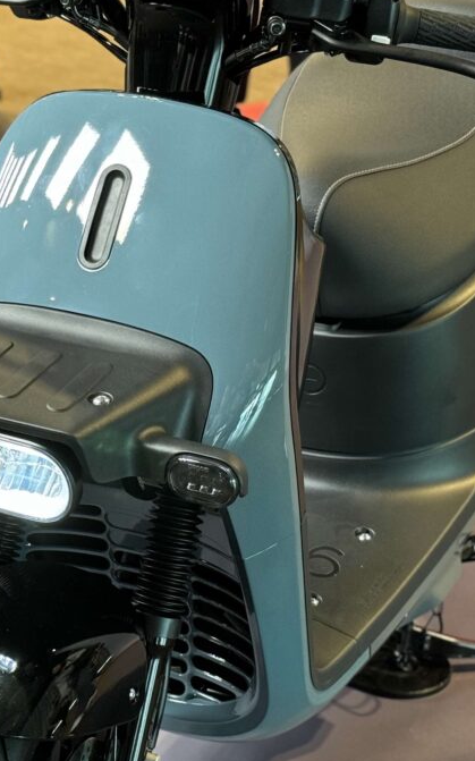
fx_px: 1886
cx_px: 74
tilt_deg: -25.8
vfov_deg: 22.8
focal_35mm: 91
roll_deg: -1.0
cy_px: 460
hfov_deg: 14.2
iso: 250
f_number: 1.78
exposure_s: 1/60
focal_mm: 6.86
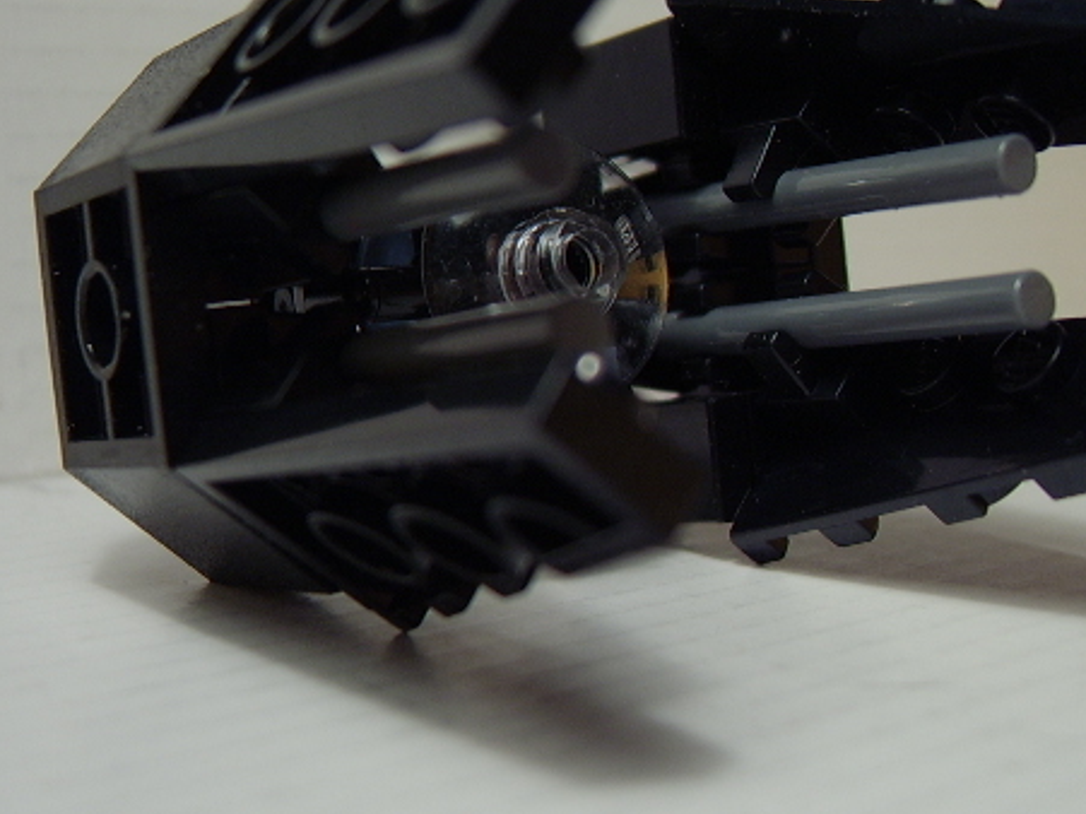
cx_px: 665
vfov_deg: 32.8
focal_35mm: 44
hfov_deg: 42.7
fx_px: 1380
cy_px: 349
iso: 100
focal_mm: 8.13
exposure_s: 1/60
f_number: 2.7
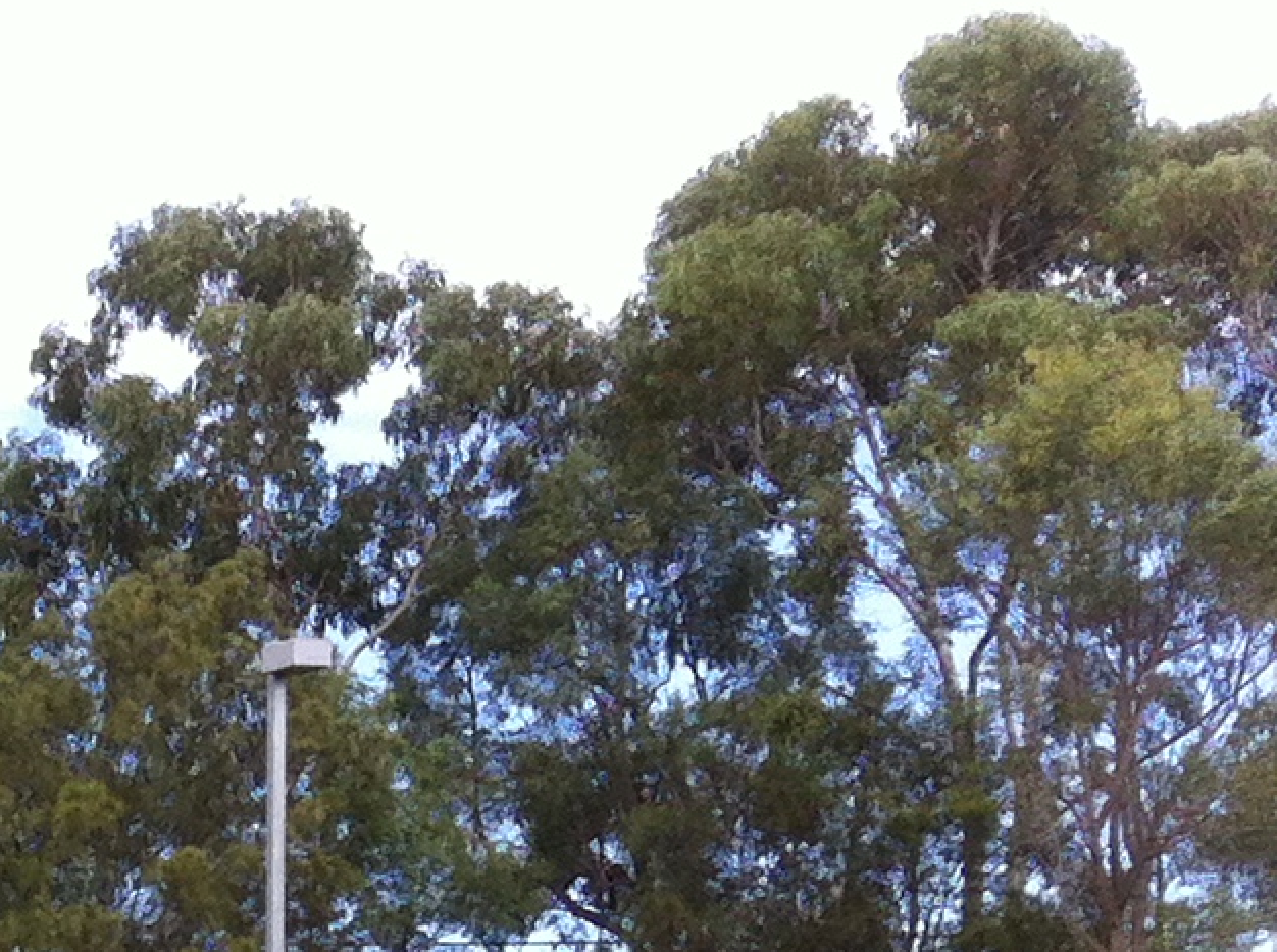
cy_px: 1682
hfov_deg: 12.2
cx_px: -1212
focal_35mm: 145
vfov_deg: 9.7
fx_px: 5339
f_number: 2.8
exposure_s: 1/479
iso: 80
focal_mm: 3.85
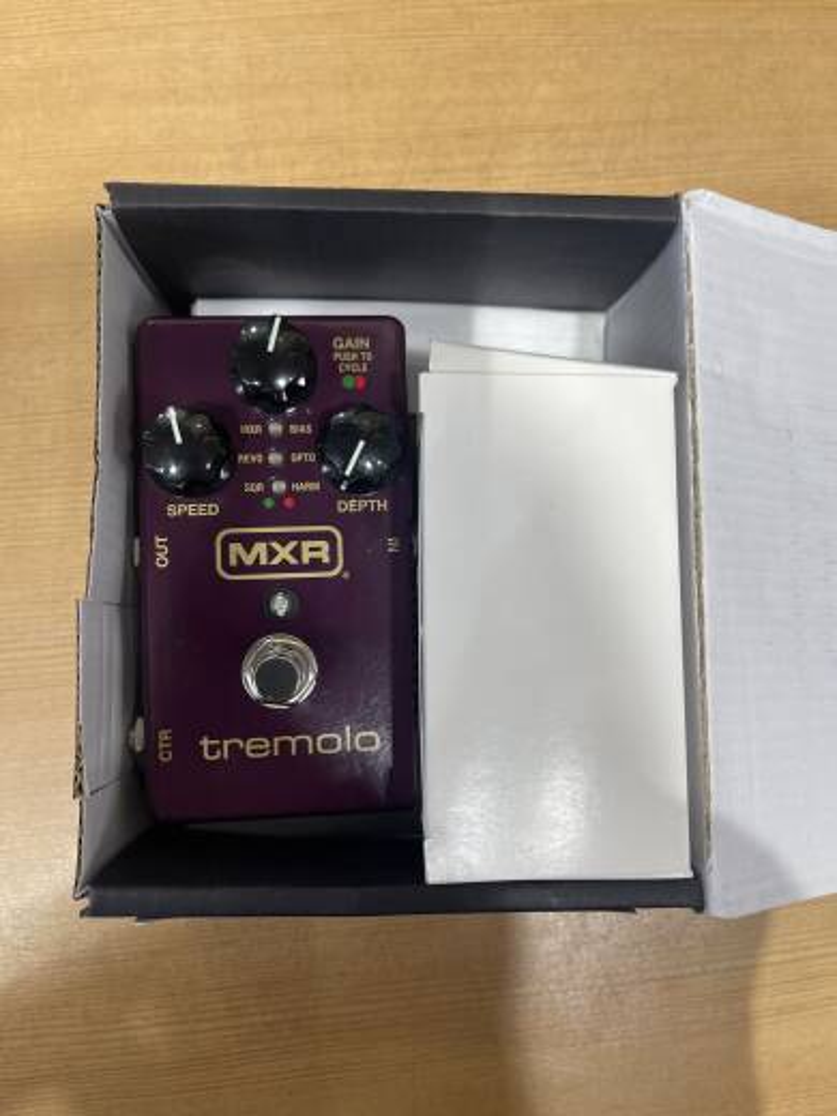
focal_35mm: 25
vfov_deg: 69.4
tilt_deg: -84.1
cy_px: 558
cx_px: 418
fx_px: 806
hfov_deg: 54.9
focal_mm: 5.1
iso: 80
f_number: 1.6
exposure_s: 1/120
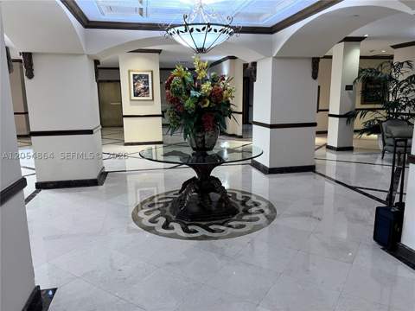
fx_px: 312
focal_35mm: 26
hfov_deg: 67.3
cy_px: 156
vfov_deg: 53.1
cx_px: 208
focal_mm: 5.7
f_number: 1.5
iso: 320
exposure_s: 1/60
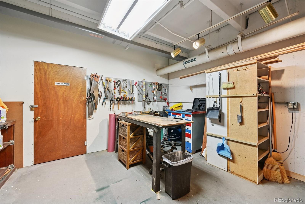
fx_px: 127
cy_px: 102
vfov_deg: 77.3
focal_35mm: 15
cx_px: 152
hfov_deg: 100.4
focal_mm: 15
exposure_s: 1/4
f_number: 10
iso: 400
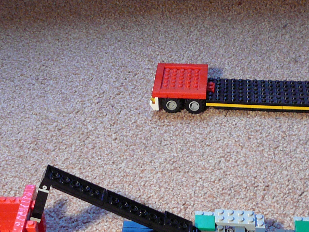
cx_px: 143
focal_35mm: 74
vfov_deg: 19.7
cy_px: 182
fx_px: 660
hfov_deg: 26.3
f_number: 2.8
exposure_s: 1/15
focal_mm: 5.2
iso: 200
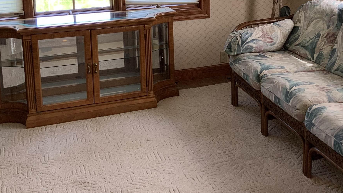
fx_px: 500
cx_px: 241
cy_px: -2
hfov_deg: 37.2
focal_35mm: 55
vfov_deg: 21.1
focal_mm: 3
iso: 40
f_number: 1.8
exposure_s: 1/120
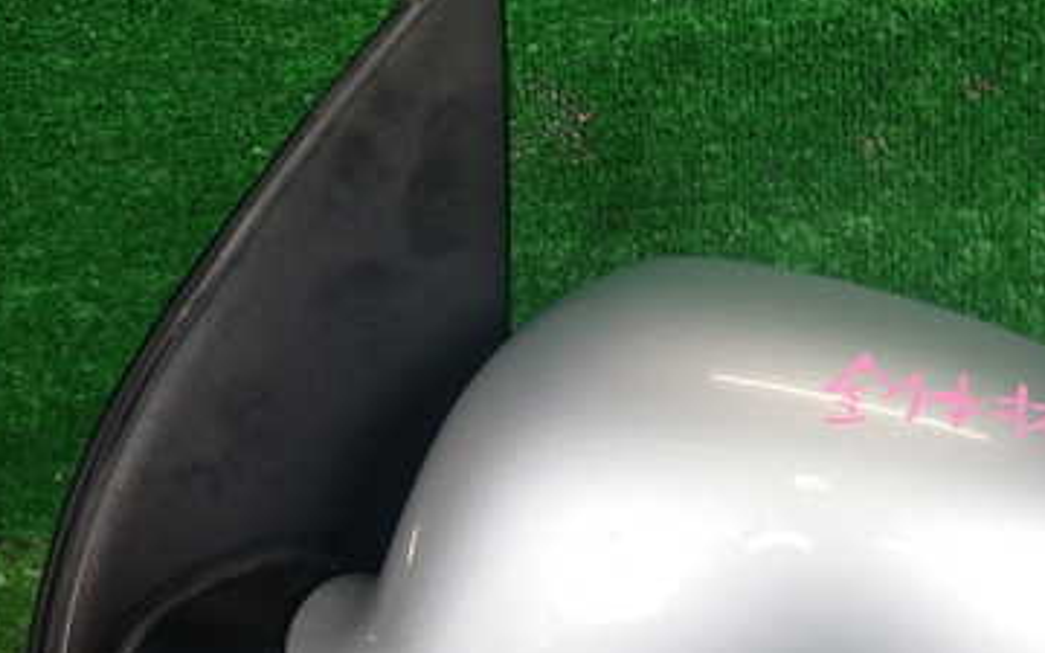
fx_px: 1509
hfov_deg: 38.1
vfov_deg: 24.2
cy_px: 464
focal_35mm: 53
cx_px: 598
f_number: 2.3
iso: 125
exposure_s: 1/125
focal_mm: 5.4
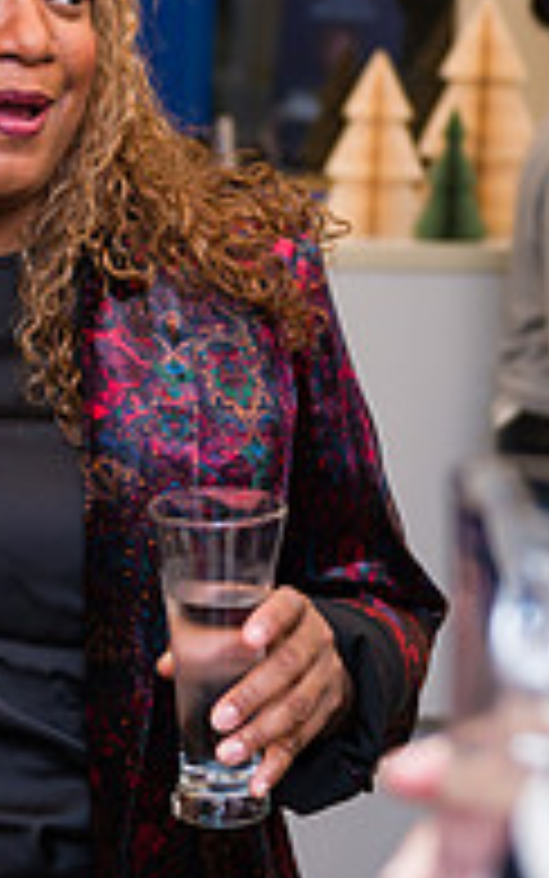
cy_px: 297
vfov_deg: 17.2
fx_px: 2895
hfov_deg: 10.7
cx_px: -90
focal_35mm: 121
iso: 400
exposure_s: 1/200
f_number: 3.2
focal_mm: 40
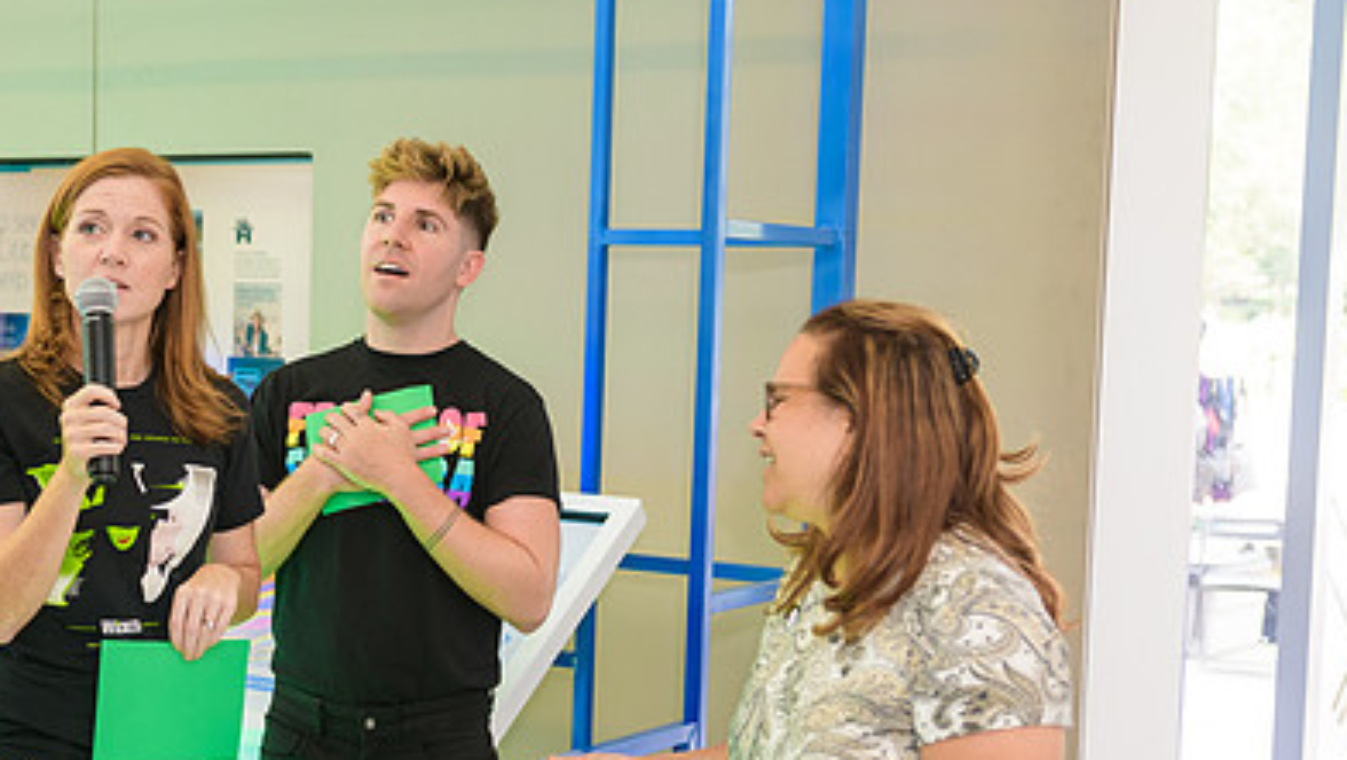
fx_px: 2216
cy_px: 476
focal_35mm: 62
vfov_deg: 19.4
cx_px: 402
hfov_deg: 33.4
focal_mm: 40
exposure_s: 1/125
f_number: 3.2
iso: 400
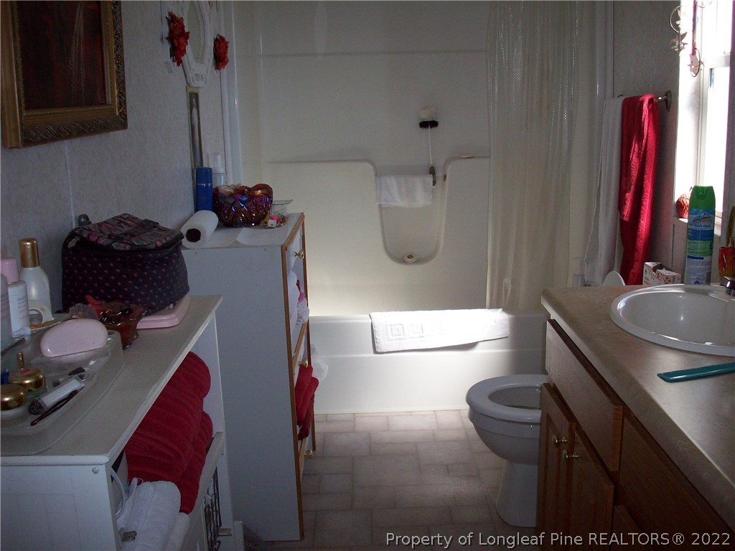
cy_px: 276
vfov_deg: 38.7
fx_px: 786
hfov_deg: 50.1
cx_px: 368
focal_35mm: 37
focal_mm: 6.2
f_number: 2.8
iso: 106
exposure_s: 1/128
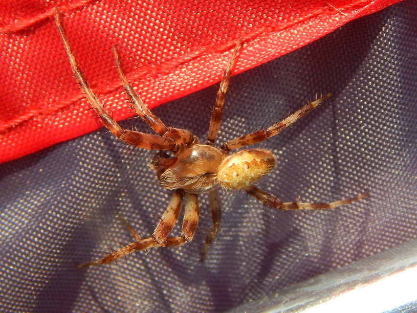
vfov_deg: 15.9
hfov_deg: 21.1
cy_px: 156
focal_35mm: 93
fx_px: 1120
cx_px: 208
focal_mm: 16.6
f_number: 4.4
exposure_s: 1/800
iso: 125
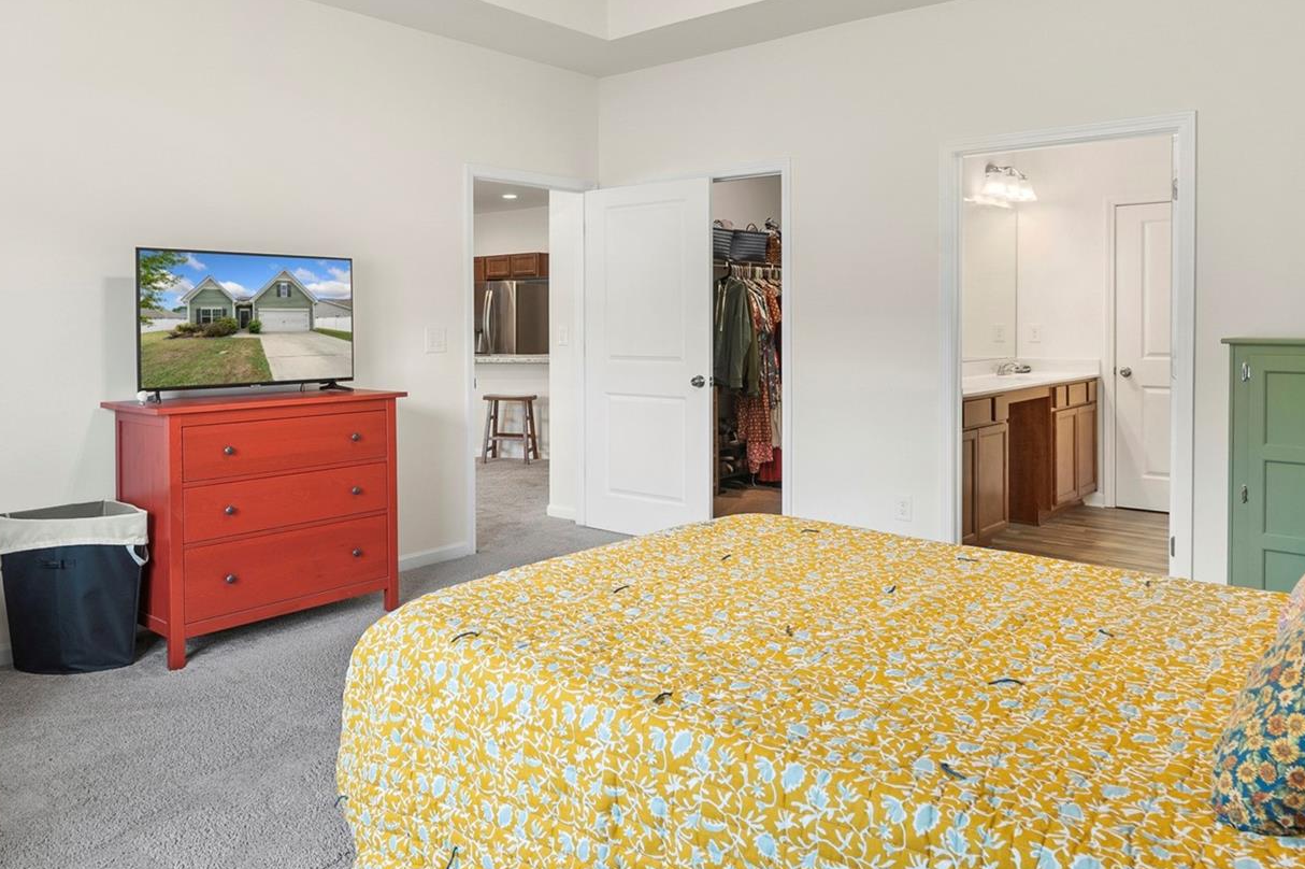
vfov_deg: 47.5
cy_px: 333
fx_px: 978
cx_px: 593
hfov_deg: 67.3
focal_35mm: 27
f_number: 8
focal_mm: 16
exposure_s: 1/5
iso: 640
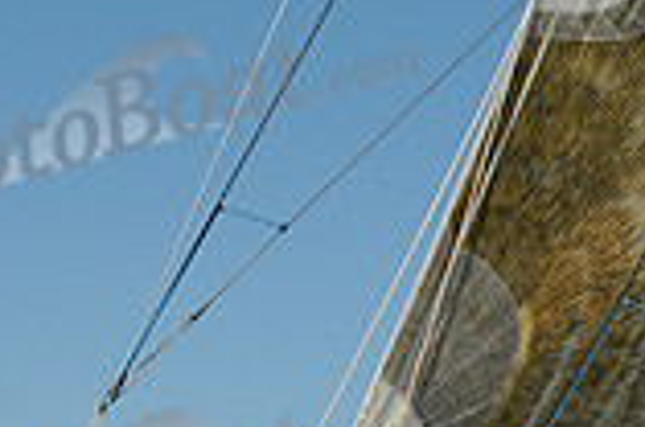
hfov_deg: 15.2
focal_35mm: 133
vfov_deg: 9.9
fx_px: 2378
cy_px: 651
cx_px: 629
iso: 200
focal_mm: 24
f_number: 8
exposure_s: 1/640
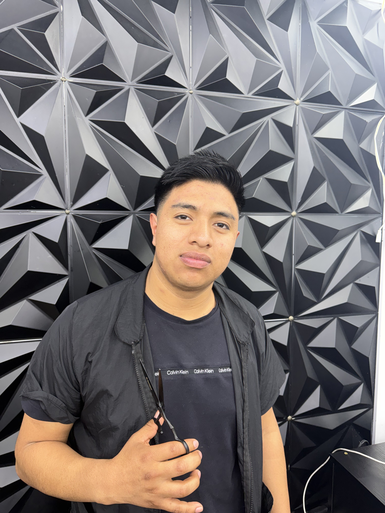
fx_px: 356
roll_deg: +0.5
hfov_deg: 56.8
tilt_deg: -5.4
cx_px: 192
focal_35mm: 24
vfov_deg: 71.6
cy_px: 256
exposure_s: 1/120
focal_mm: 6.76
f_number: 1.78
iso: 100
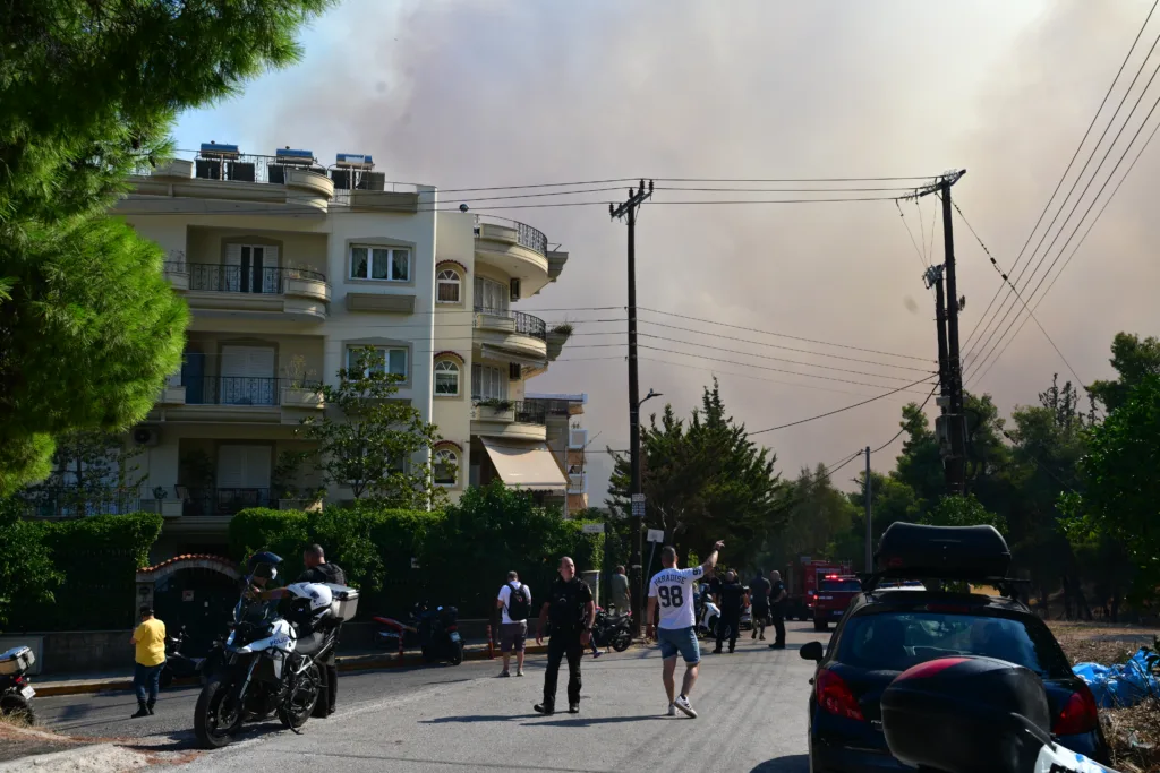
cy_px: 386
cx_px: 580
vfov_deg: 38.4
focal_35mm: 34
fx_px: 1112
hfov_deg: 55.1
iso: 400
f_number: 8
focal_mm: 34.5
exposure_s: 1/800
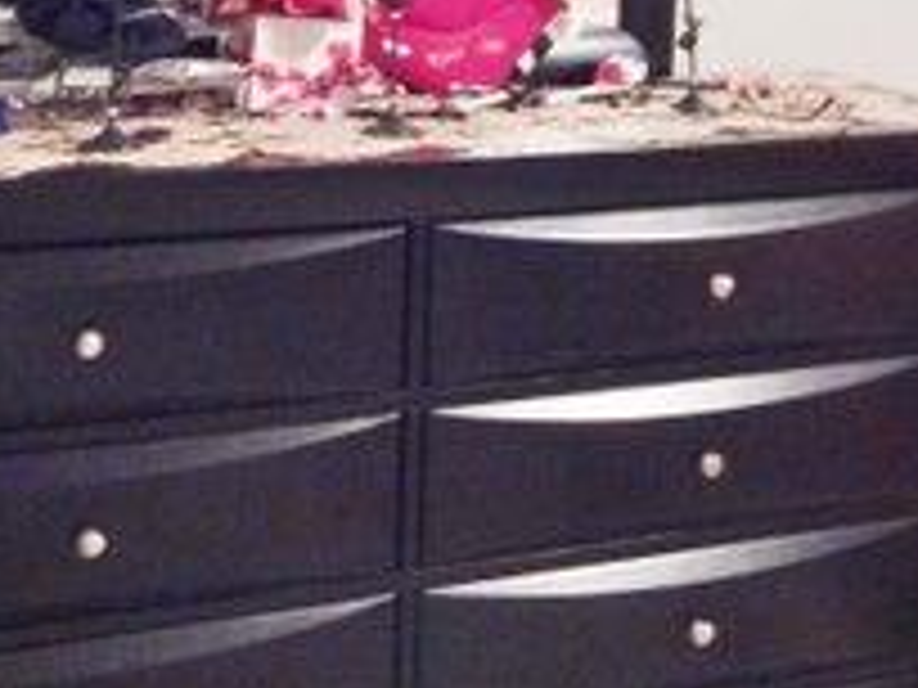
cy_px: 130
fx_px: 1830
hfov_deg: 28.2
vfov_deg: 21.0
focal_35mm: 69
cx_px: 486
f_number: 3
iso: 450
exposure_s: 1/15
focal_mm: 4
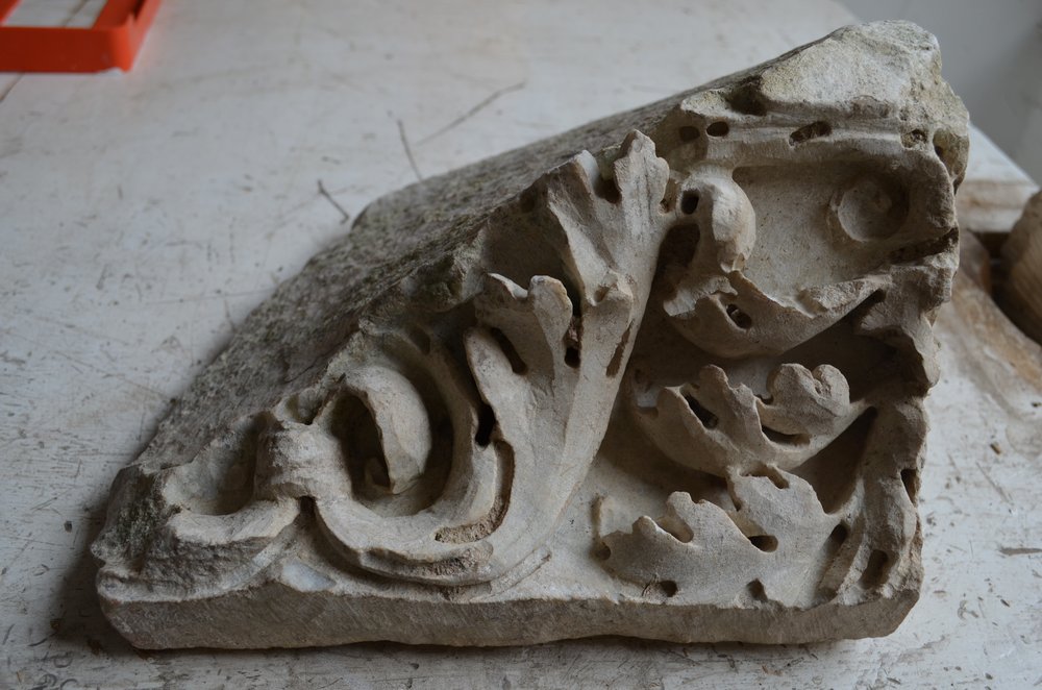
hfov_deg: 57.3
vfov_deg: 39.8
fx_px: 953
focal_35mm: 33
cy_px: 345
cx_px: 521
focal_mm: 22
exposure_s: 1/60
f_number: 5.6
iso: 280
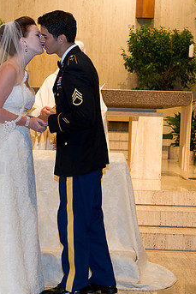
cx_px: 65
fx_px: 799
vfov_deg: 20.8
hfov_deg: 14.0
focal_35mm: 98
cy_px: 162
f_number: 4.5
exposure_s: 1/60
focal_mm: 58
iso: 800
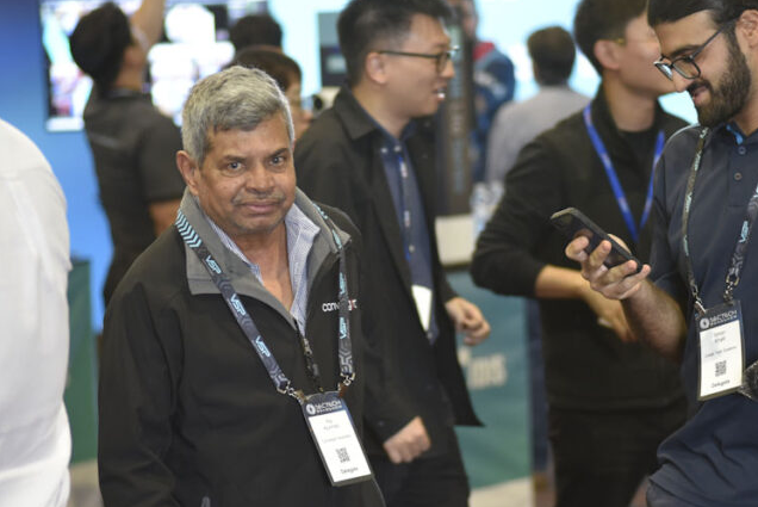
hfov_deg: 12.7
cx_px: 437
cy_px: 327
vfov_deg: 8.5
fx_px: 3392
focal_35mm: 161
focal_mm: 100
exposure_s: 1/125
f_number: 2.8
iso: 1800
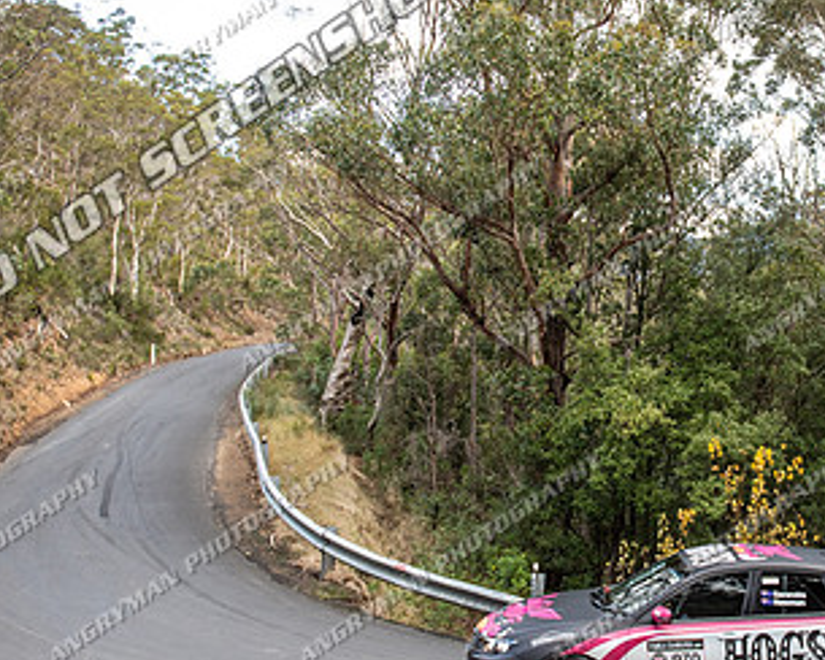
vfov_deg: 31.4
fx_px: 1172
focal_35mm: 48
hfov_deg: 37.7
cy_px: 386
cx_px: 628
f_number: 2.8
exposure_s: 1/640
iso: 400
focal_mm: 24
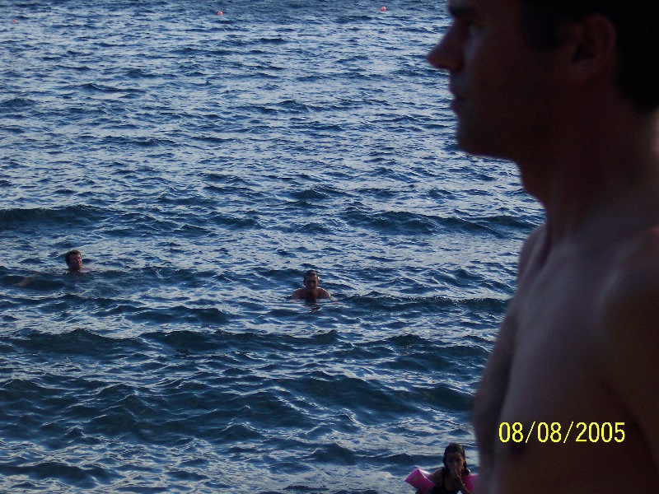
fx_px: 2170
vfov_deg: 13.0
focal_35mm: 114
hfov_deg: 17.3
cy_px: 247
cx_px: 330
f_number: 4.8
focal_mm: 24
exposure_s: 1/500
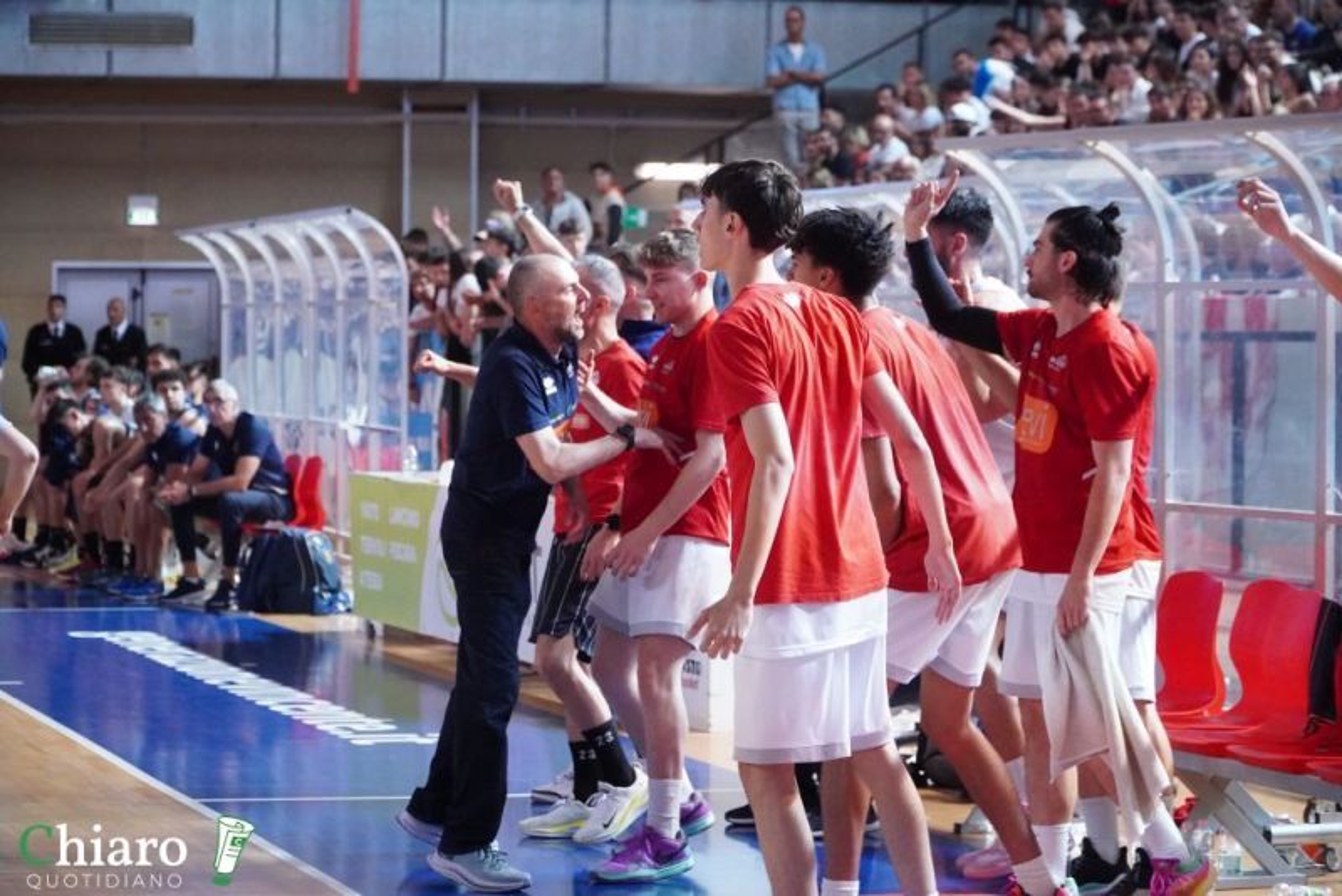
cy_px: 448
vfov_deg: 12.5
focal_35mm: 110
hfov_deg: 18.7
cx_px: 671
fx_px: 4083
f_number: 4
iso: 5000
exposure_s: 1/640
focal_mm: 73
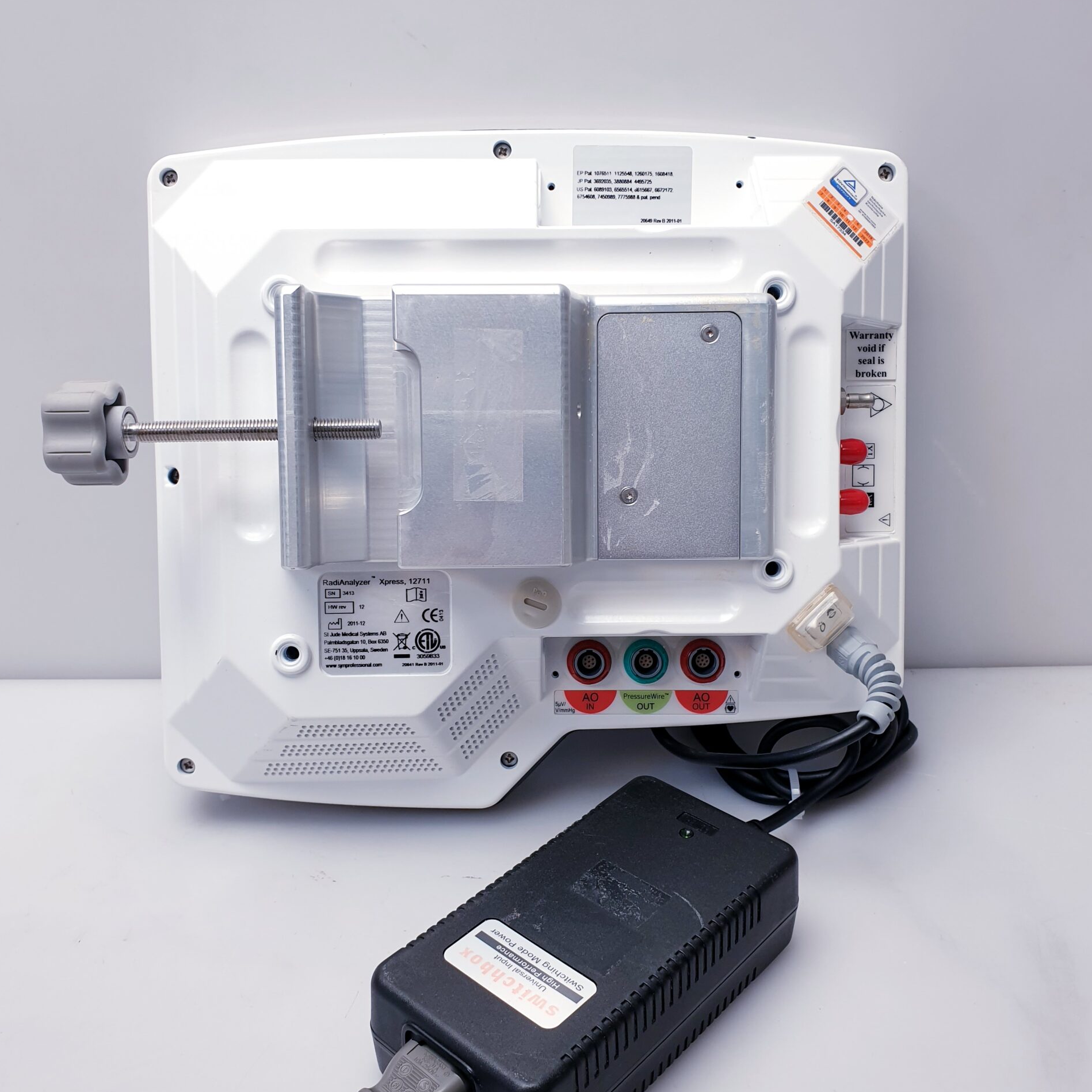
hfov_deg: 52.5
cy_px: 534
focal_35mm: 31
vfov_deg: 52.5
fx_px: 1106
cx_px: 544
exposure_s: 1/50
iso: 50
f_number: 2.4
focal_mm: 4.3
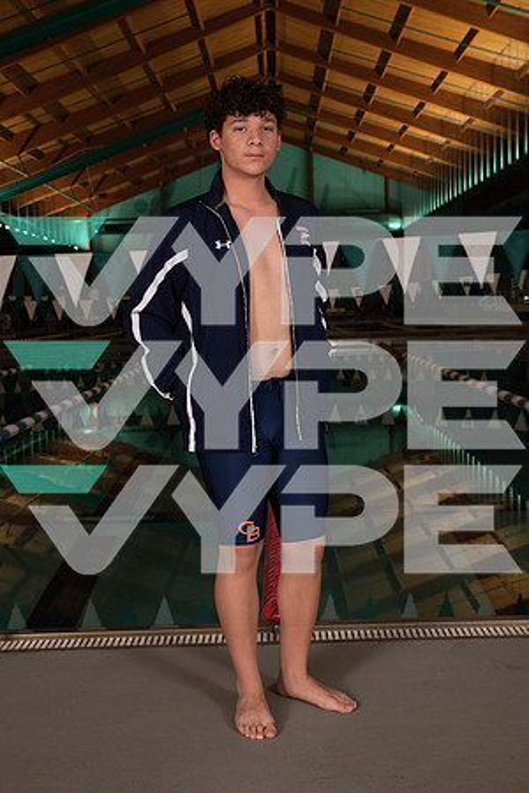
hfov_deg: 29.2
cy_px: 396
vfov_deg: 42.7
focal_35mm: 46
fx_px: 1014
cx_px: 264
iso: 800
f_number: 7.1
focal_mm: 46
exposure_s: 1/320
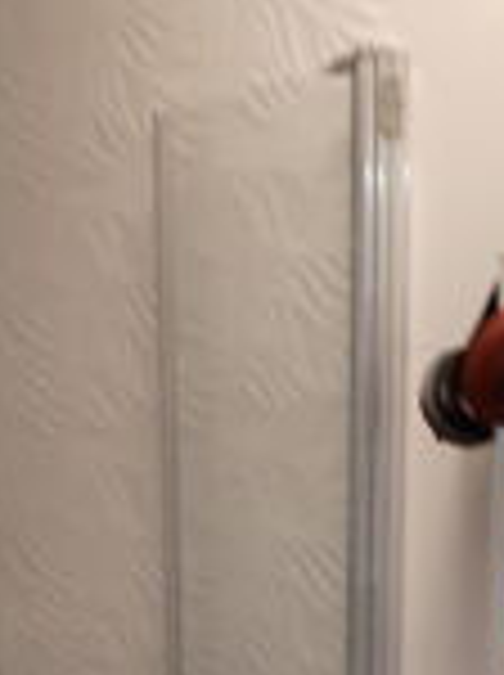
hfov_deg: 19.1
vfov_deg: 23.2
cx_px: 198
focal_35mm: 77
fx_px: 1499
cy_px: 812
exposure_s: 1/33
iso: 80
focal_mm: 3.6
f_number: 1.9
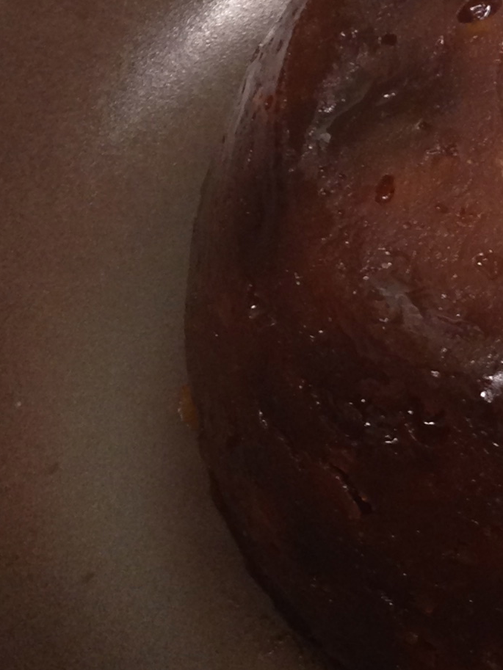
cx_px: 686
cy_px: 105
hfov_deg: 12.1
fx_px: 2286
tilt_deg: -55.5
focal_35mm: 118
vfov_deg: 16.5
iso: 80
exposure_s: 1/20
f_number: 2.4
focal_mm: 4.12
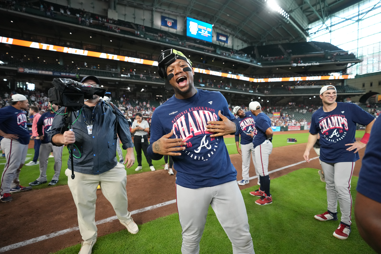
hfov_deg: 96.7
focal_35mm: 16
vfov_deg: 73.7
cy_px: 127
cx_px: 190
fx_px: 169
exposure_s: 1/1600
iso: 3200
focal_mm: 16
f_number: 2.8
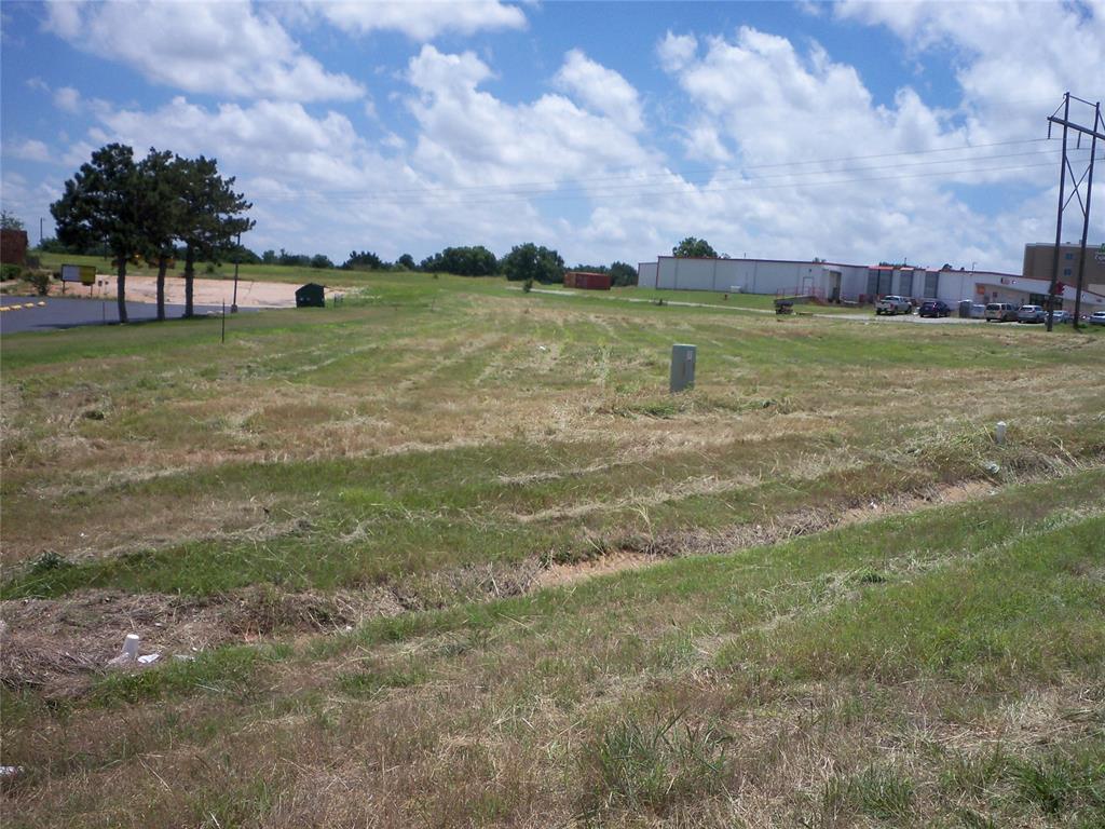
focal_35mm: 38
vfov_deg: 37.7
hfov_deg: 49.0
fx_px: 1213
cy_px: 414
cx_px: 552
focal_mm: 6.3
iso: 100
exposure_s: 1/500
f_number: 5.6
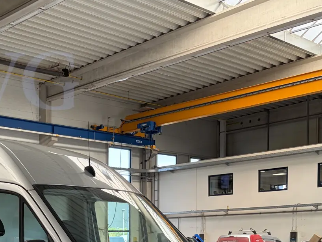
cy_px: 278
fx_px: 568
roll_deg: +0.9
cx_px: 22
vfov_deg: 22.4
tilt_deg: -1.1
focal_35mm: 61
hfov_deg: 30.1
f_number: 1.6
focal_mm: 5.96
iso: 64
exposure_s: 1/122
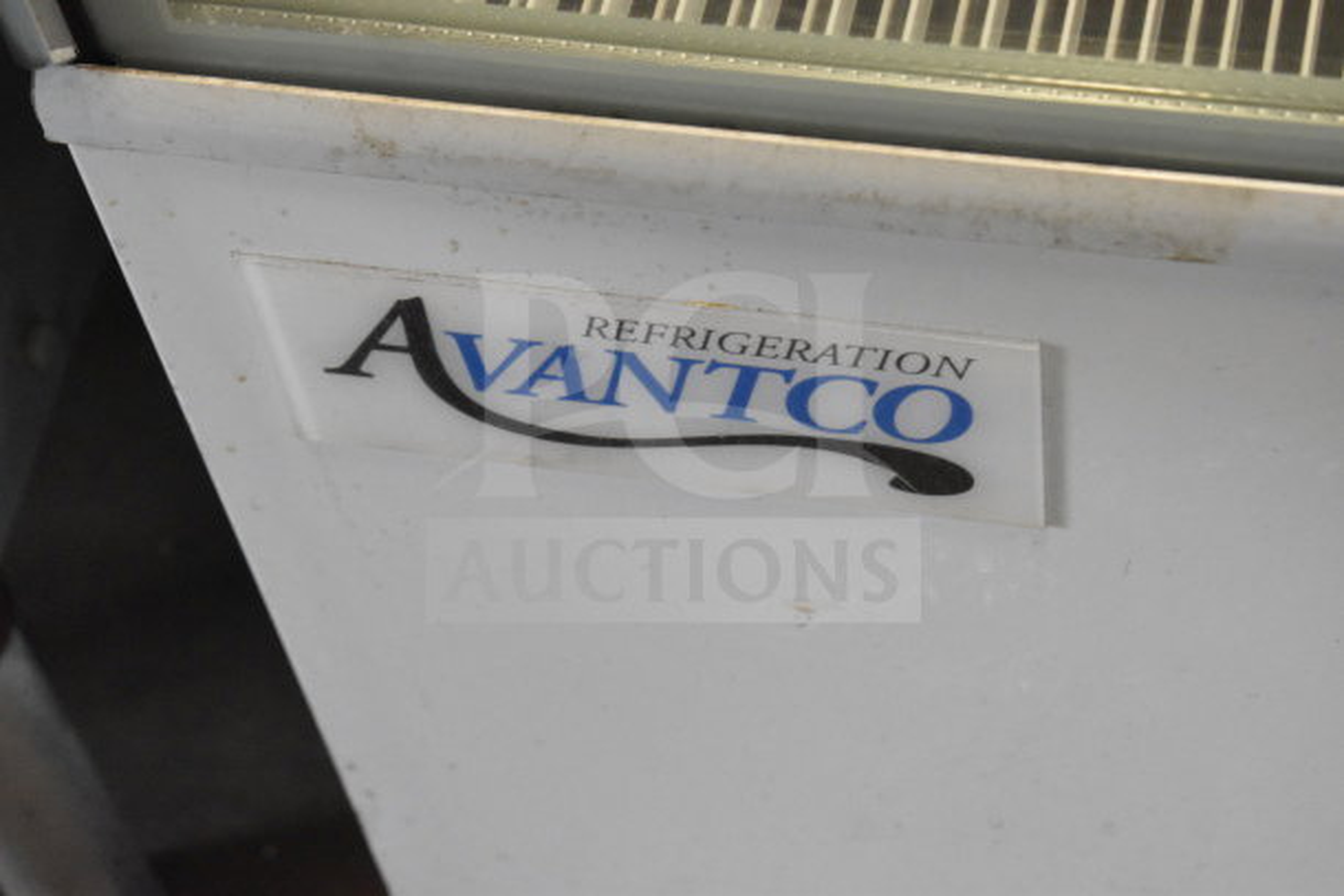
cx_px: 672
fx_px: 3081
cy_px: 448
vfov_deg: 16.6
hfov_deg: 24.6
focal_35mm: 82
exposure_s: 1/125
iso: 6400
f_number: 5.6
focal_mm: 55
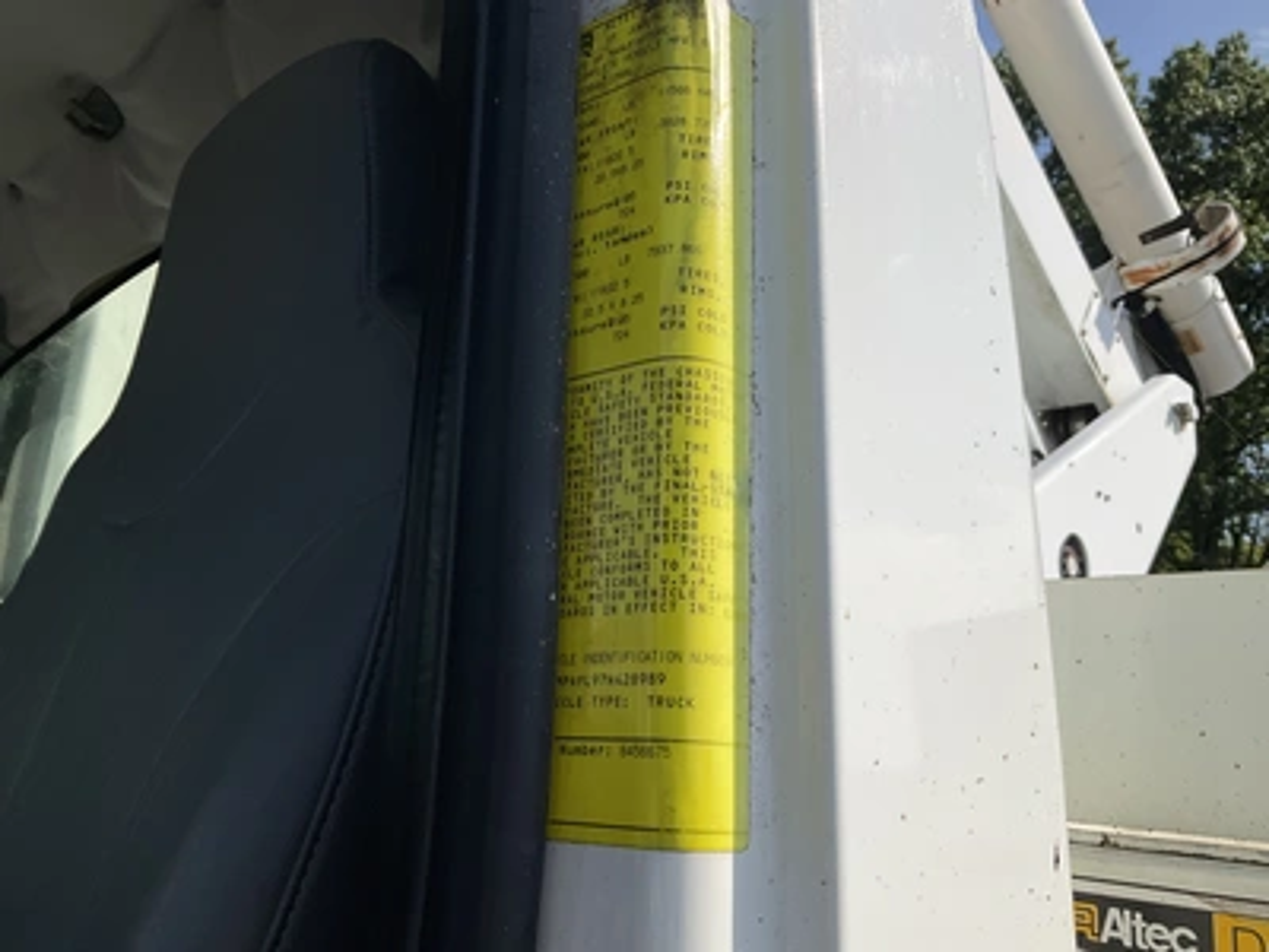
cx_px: 634
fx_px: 1063
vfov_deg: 48.2
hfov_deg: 61.7
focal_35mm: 29
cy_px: 476
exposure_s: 1/3125
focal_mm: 3
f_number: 1.8
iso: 25
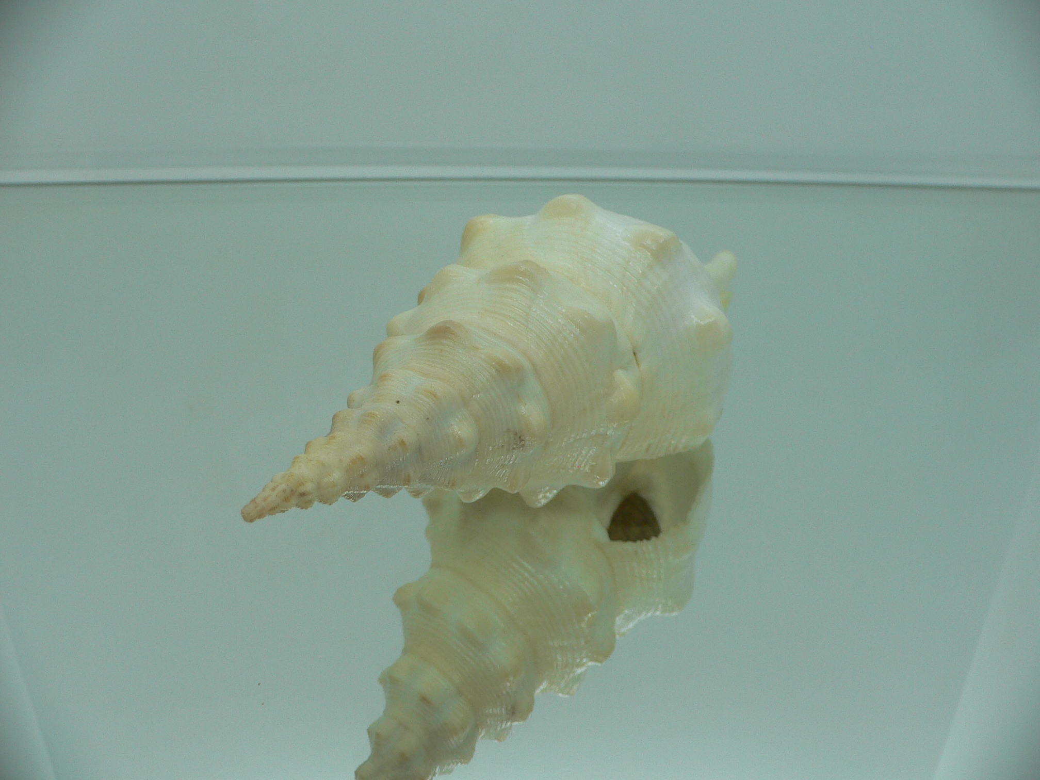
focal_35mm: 35
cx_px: 520
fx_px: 1052
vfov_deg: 40.7
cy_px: 390
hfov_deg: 52.6
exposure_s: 1/60
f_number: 2.8
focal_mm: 4.6
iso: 80
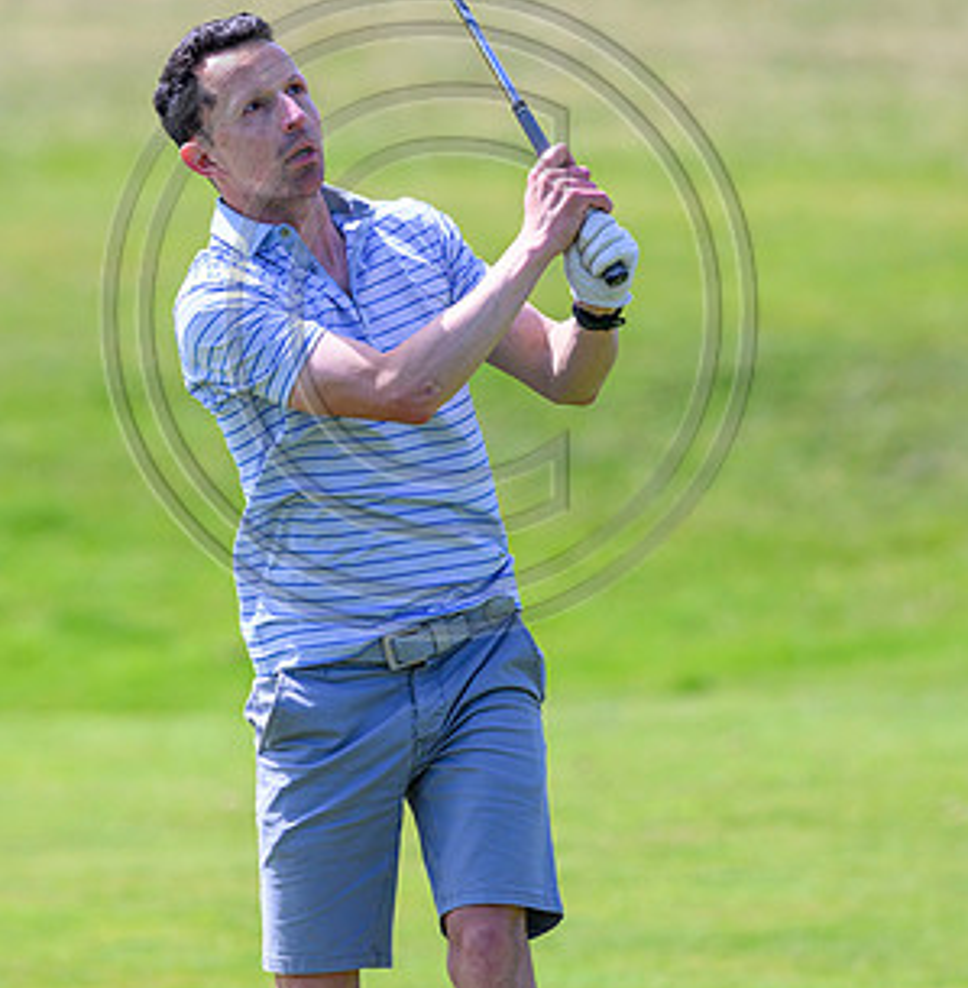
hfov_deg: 2.1
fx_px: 26588
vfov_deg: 2.1
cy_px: 242
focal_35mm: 832
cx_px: 367
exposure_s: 1/3200
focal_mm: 400
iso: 500
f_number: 4
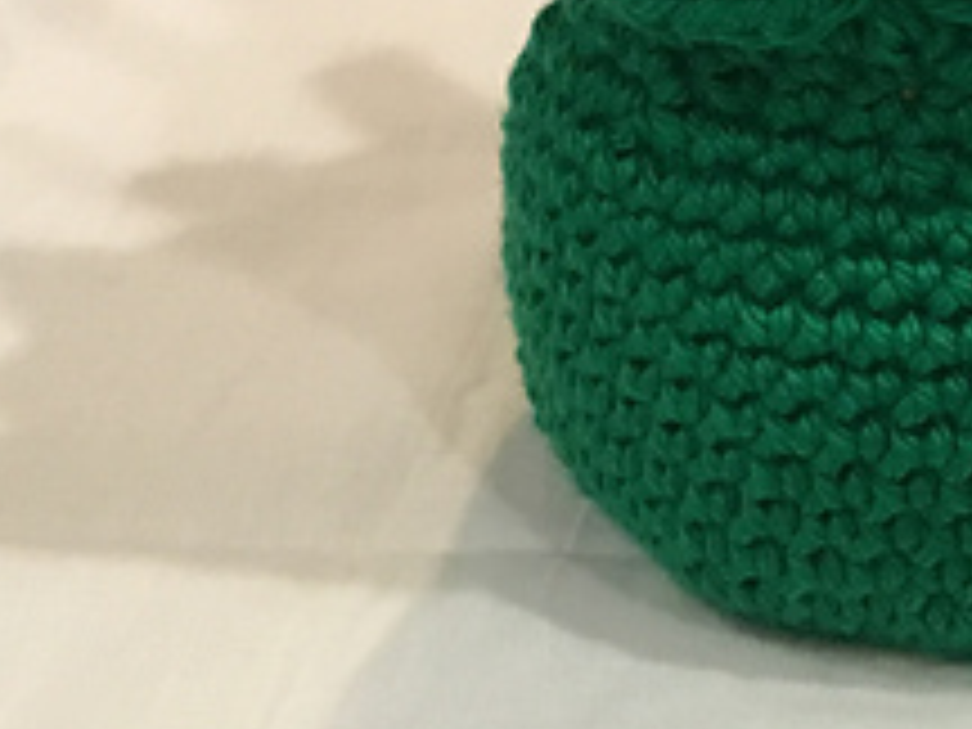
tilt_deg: -20.7
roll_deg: -0.1
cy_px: -212
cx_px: 936
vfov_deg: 15.3
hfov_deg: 20.7
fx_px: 2583
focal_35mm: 92
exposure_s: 1/30
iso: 125
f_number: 2.4
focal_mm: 3.3
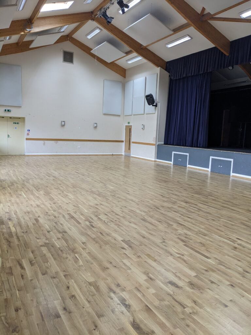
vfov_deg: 65.3
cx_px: 126
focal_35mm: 27
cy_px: 168
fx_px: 261
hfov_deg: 51.4
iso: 118
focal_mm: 4.4
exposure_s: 1/90
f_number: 1.7
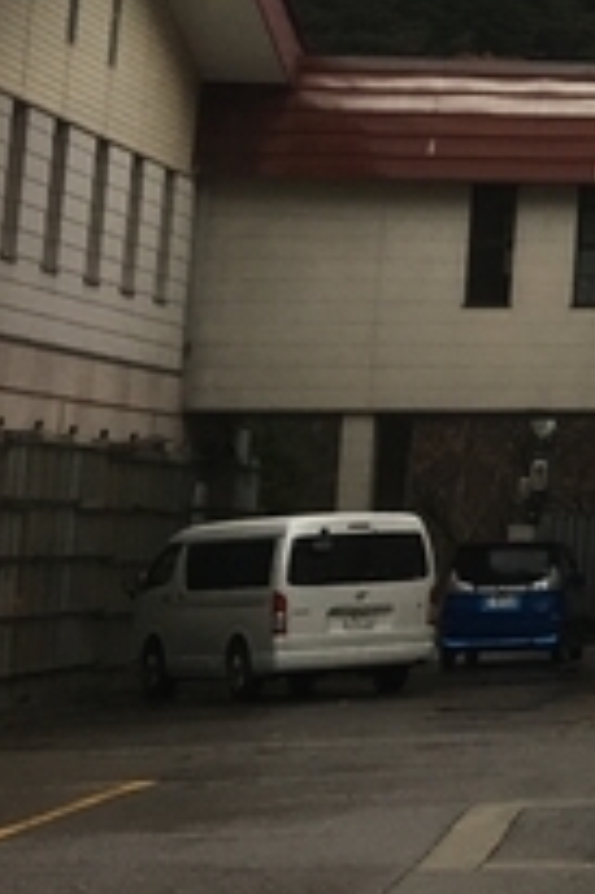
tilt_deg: +10.6
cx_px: 1711
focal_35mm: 117
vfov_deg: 17.1
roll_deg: -0.5
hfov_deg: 9.5
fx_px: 2905
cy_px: 13
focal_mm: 4.15
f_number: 2.2
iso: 25
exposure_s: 1/238
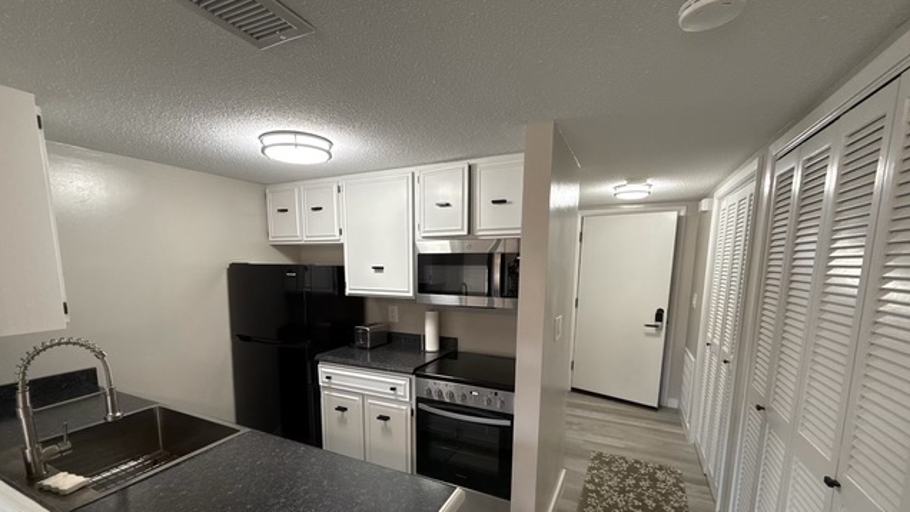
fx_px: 386
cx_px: 446
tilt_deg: -7.2
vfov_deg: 66.3
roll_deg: -0.5
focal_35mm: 16
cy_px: 315
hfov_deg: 99.3
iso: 320
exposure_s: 1/120
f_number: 2.2
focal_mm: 2.22
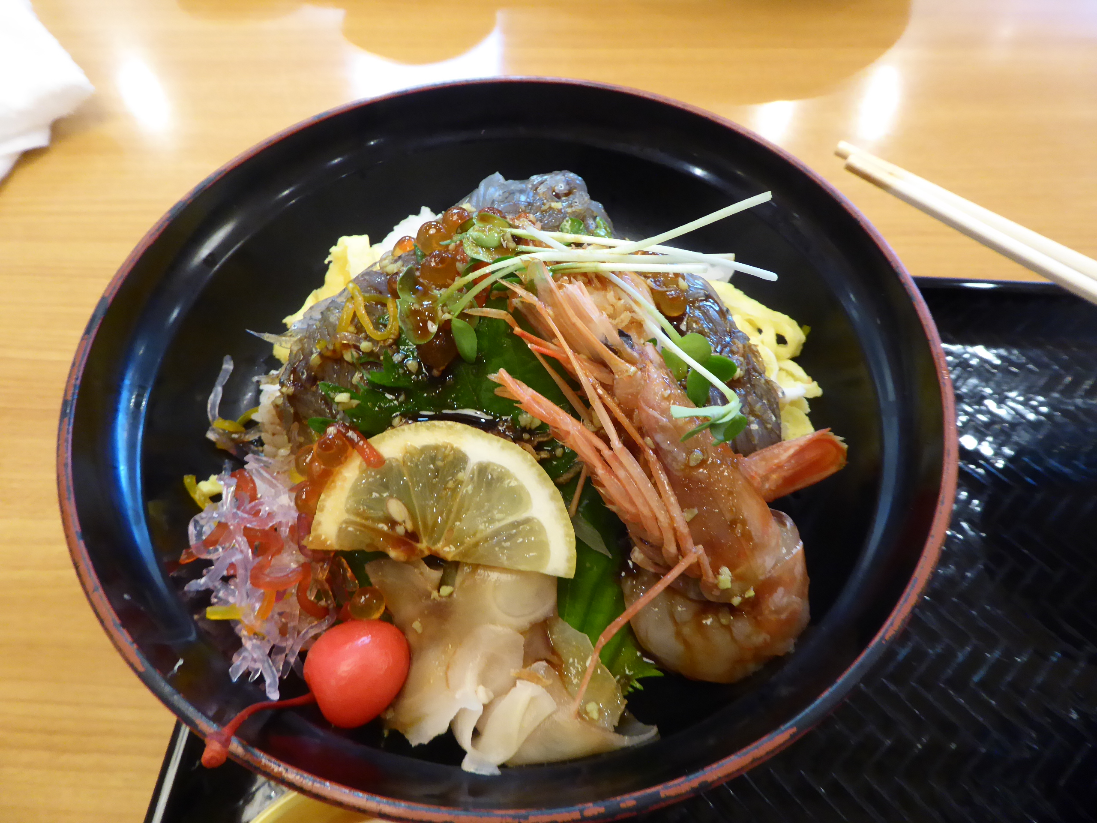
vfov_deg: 54.9
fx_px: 792
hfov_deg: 69.4
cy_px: 412
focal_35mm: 25
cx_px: 548
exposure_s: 1/15
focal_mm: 4.3
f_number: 3.3
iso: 400
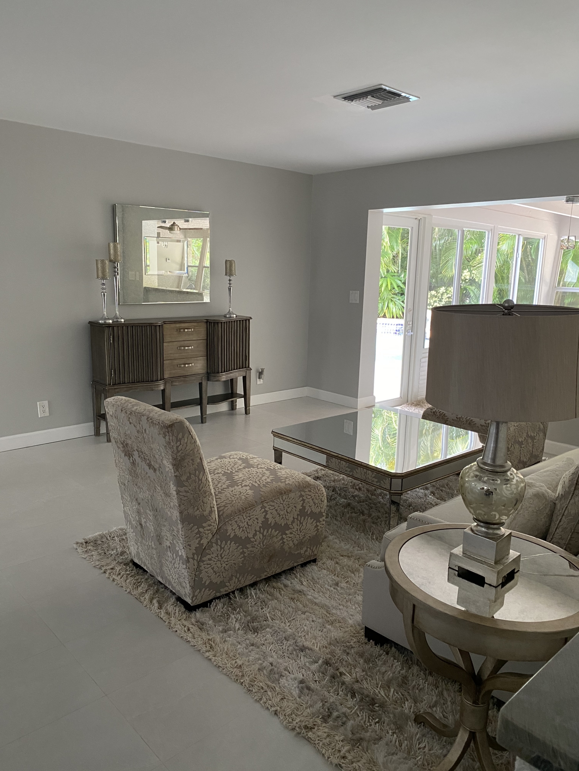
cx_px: 290
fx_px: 580
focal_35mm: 26
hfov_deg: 53.1
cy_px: 386
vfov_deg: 67.3
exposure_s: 1/60
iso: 320
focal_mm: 4.25
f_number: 1.8
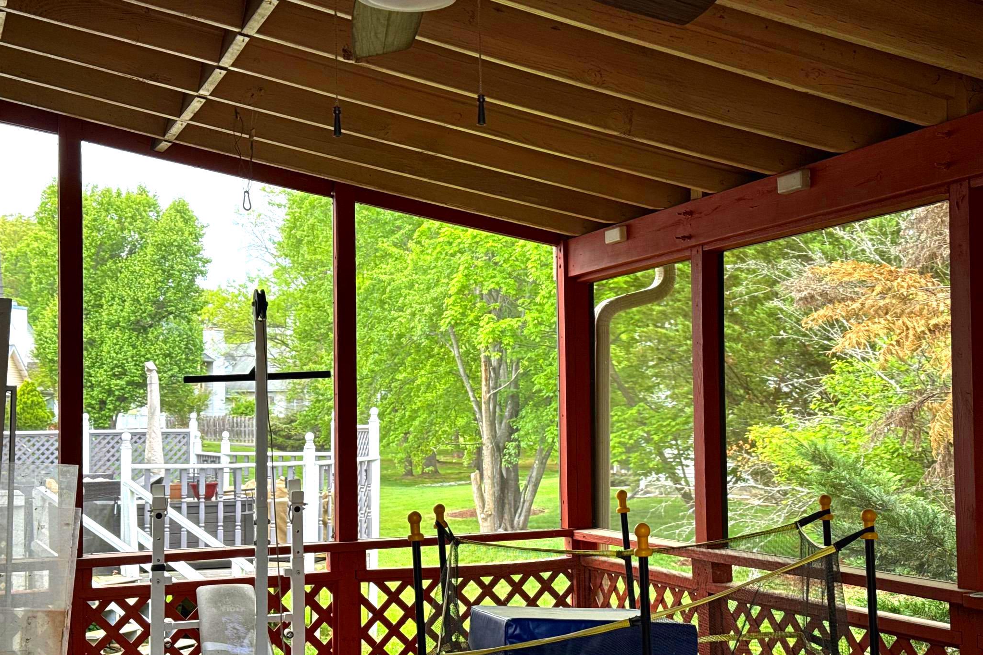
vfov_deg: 27.0
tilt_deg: +1.7
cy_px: 354
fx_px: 1365
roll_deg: +0.1
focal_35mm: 50
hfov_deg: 39.6
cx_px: 491
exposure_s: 1/195
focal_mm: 6.76
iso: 50
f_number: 1.78
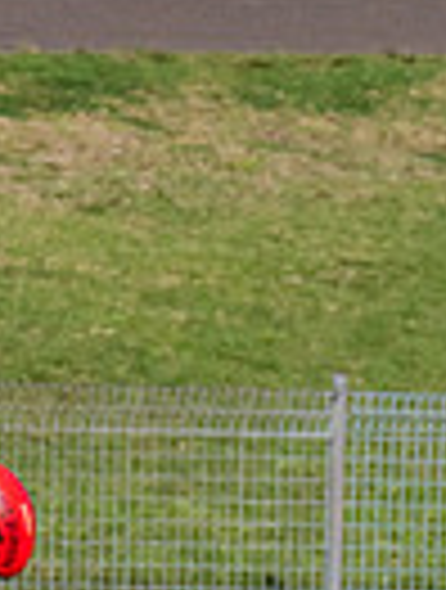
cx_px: 532
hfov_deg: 0.7
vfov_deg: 0.9
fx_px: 36209
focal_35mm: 2118
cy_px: 602
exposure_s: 1/1250
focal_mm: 420
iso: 800
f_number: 9
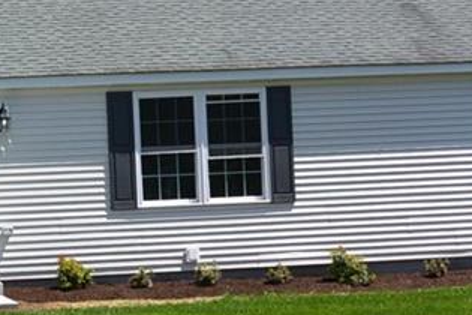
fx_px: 1363
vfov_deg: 13.2
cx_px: -111
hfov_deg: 18.5
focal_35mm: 104
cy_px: 195
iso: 160
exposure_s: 1/1000
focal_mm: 12.2
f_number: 5
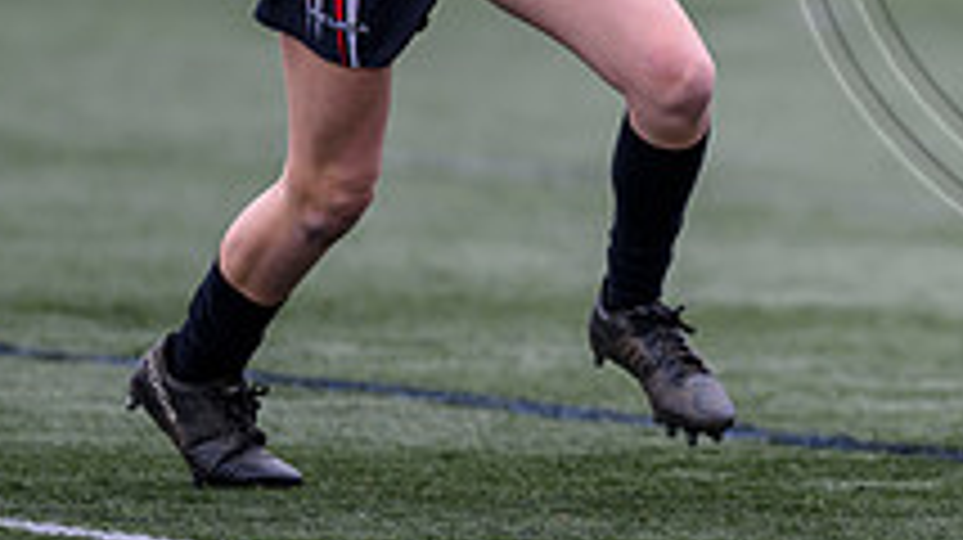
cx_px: 1033
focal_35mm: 1367
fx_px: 34880
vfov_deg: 0.9
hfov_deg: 1.6
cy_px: -15
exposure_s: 1/1250
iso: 500
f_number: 3.2
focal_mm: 400
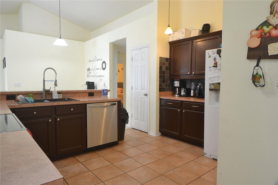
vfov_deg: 56.1
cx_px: 139
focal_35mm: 22
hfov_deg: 77.3
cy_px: 92
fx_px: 174
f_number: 7.1
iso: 100
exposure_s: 1/1.3
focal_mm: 15
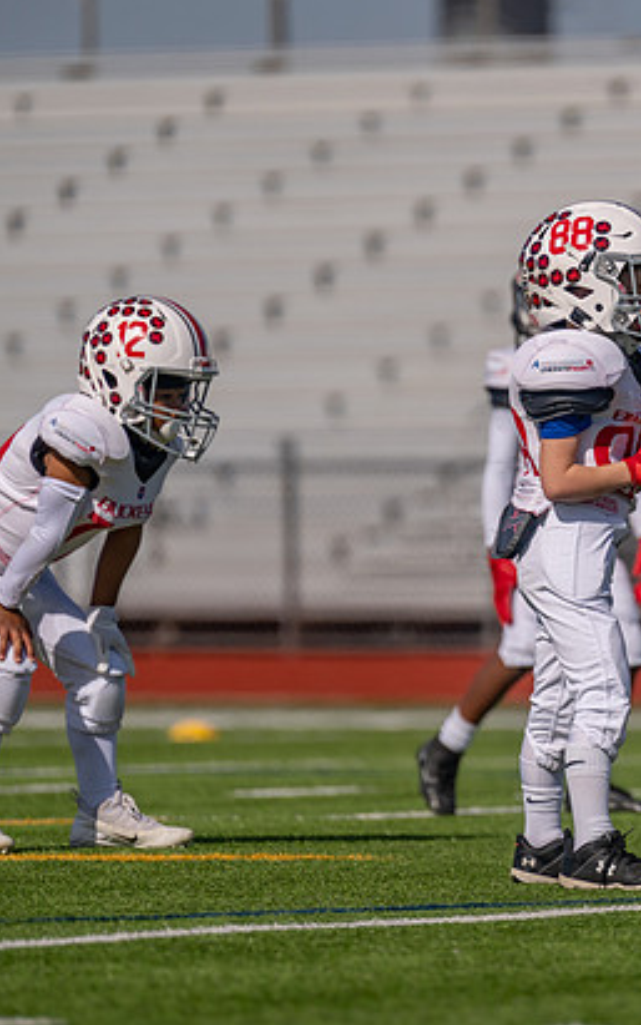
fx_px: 12043
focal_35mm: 431
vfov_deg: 4.9
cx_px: 599
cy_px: 511
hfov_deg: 3.0
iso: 100
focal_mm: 280
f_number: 4
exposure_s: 1/2000
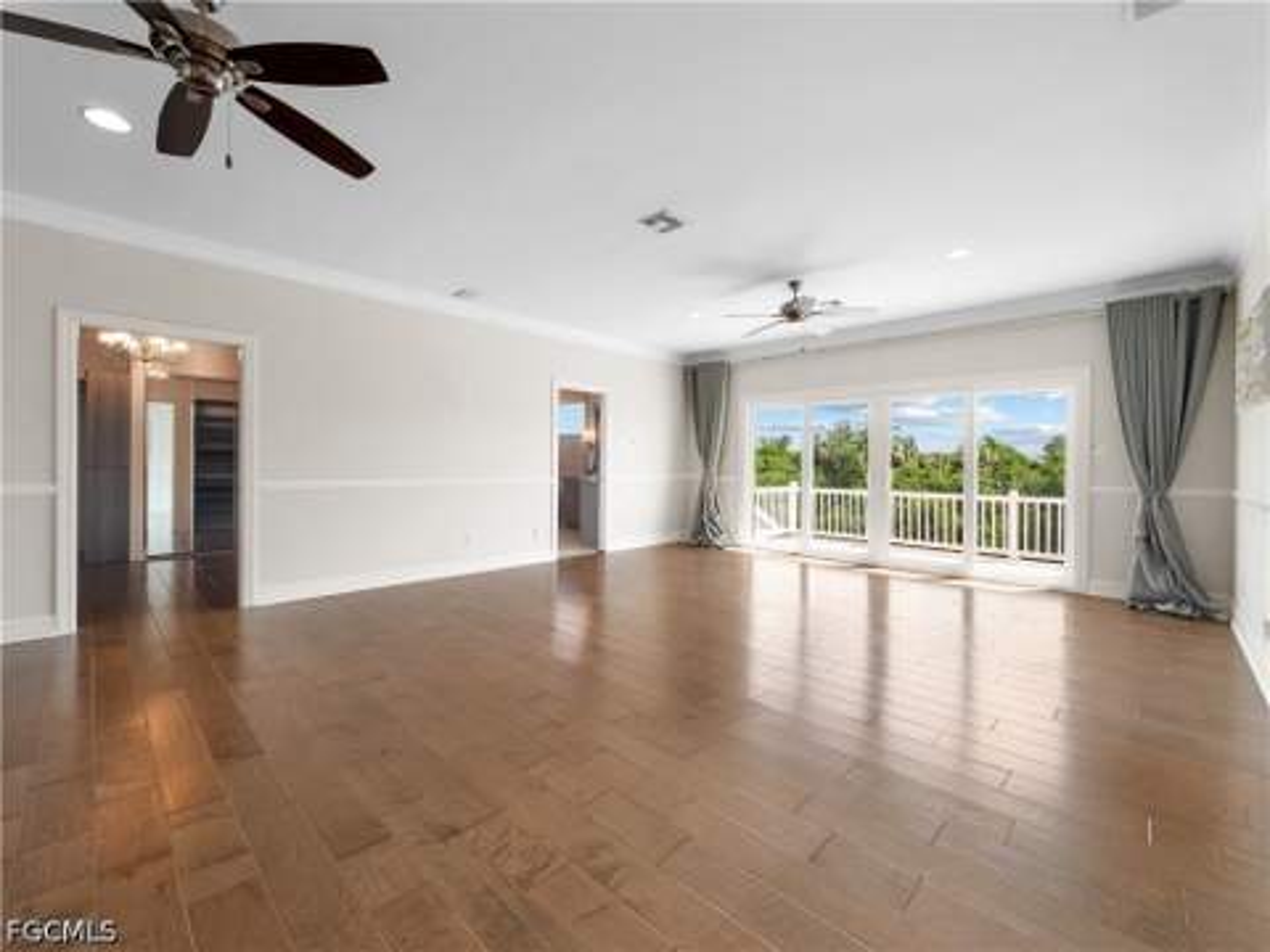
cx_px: 635
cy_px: 476
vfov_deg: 85.7
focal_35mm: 14
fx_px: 514
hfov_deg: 102.1
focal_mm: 7
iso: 200
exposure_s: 1/15
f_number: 7.1
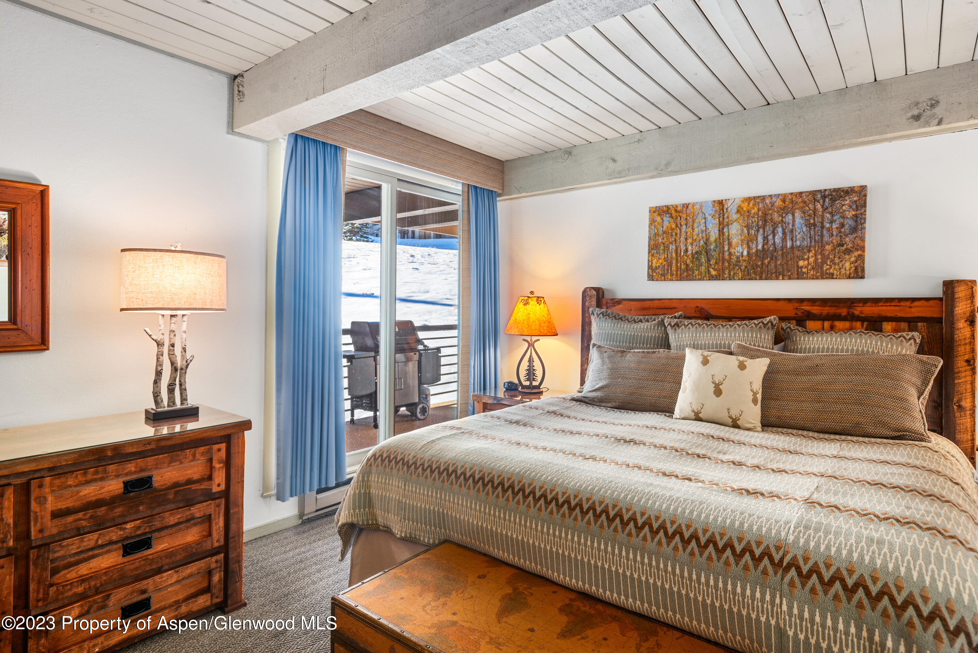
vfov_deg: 62.0
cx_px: 489
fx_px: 543
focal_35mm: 20
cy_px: 326
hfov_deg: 84.0
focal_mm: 20
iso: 400
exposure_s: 1/4
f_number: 7.1
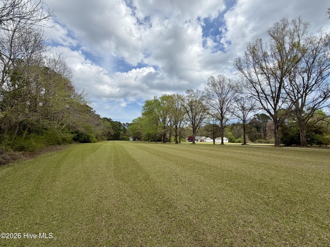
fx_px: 133
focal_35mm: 14
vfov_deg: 85.7
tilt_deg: +7.0
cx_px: 165
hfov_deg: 102.1
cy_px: 124
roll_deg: -0.6
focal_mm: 2.22
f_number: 2.2
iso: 20
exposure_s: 1/985
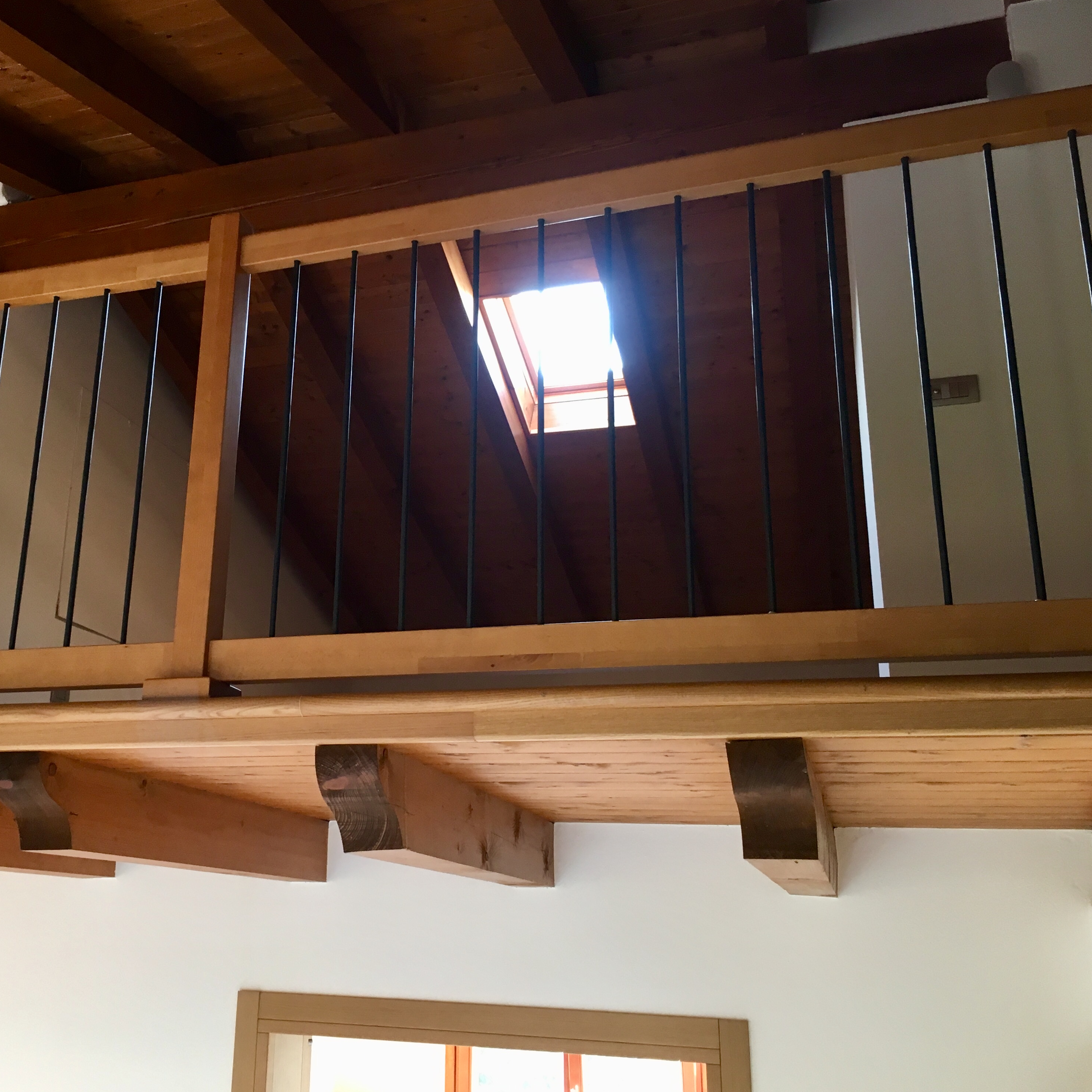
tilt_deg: +18.5
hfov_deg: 46.5
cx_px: 371
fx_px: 1249
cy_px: 542
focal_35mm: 35
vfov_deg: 47.2
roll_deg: -2.6
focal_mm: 4.15
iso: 100
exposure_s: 1/33
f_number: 2.2
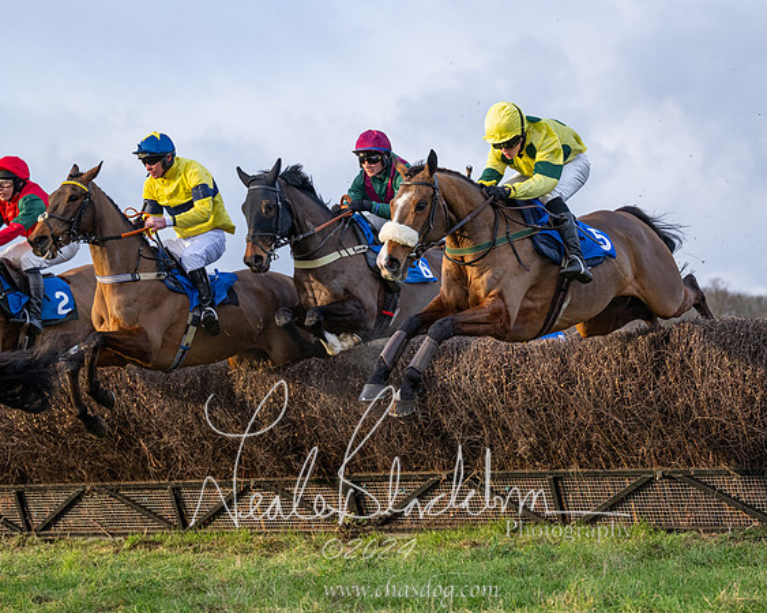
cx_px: 449
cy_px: 306
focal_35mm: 93
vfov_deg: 16.5
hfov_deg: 20.6
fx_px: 2109
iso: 800
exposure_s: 1/2500
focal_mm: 70
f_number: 2.8
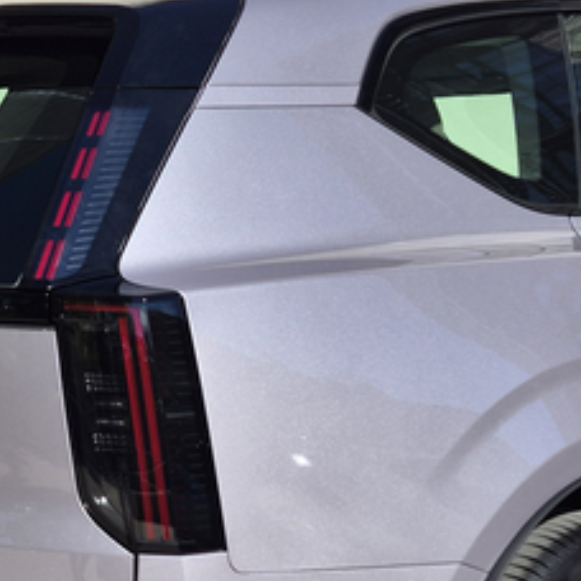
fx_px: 1595
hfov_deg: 20.5
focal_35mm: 84
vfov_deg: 20.6
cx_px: 172
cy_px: 373
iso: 25
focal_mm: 5.4
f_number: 1.8
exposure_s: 1/2968
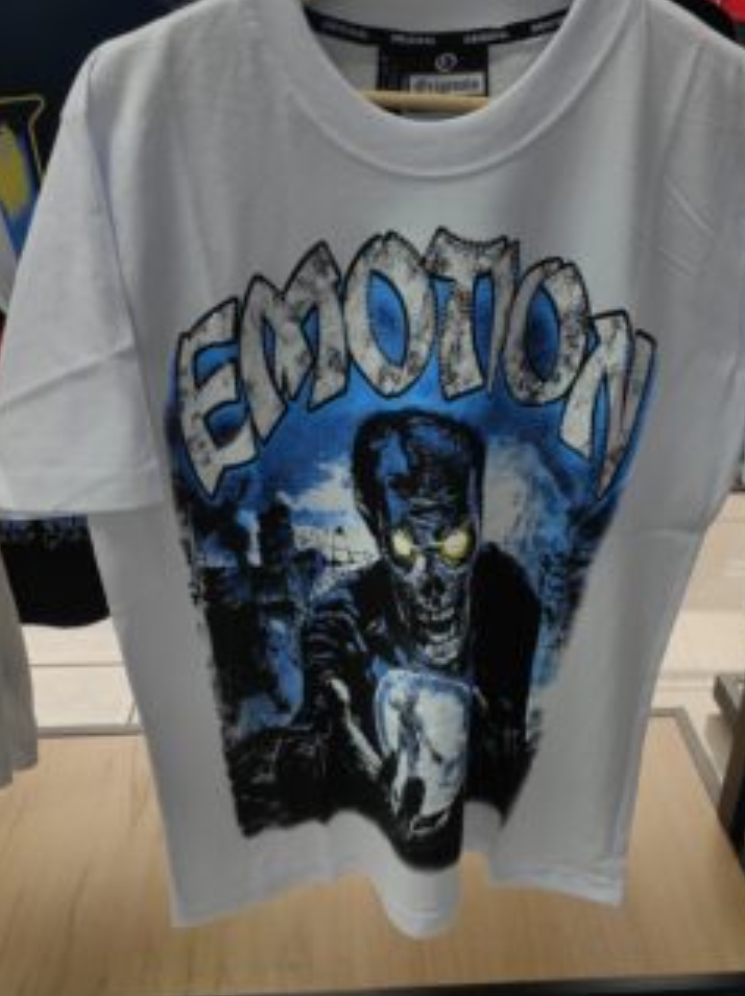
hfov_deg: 41.7
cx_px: 407
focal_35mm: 34
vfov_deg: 54.0
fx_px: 977
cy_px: 476
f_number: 1.8
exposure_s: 1/14.3
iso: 80
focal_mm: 5.54
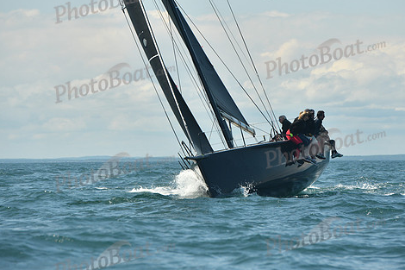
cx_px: 221
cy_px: 113
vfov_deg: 5.6
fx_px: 2778
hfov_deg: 8.3
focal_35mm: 247
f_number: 7.1
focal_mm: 200
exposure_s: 1/640
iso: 320
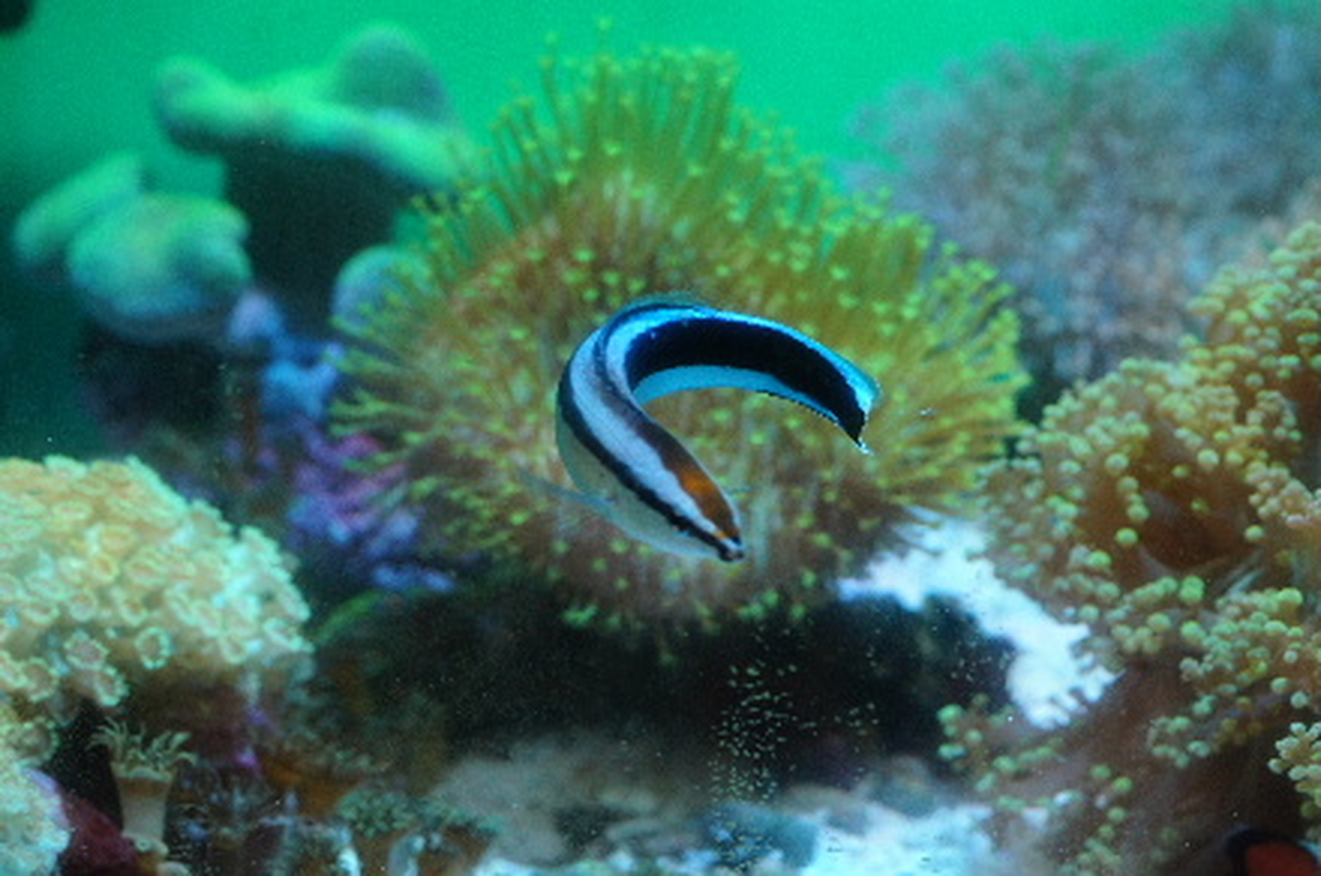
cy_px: 438
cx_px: 660
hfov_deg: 27.0
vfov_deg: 18.1
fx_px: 2748
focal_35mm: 75
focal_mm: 50
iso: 1600
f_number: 7.1
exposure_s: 1/200
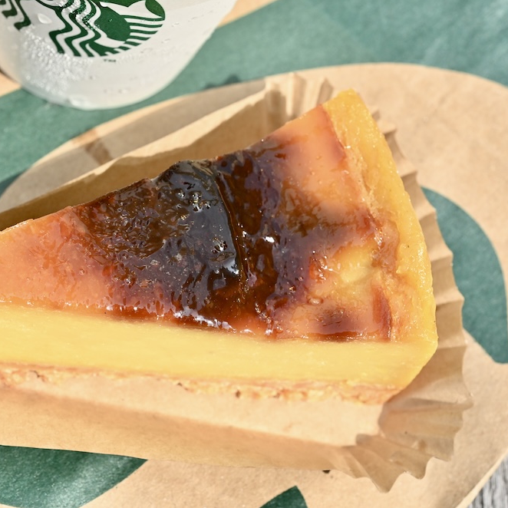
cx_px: 173
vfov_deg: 22.5
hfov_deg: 22.4
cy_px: 253
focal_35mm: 77
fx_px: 1278
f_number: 11
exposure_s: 1/320
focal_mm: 60
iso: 320
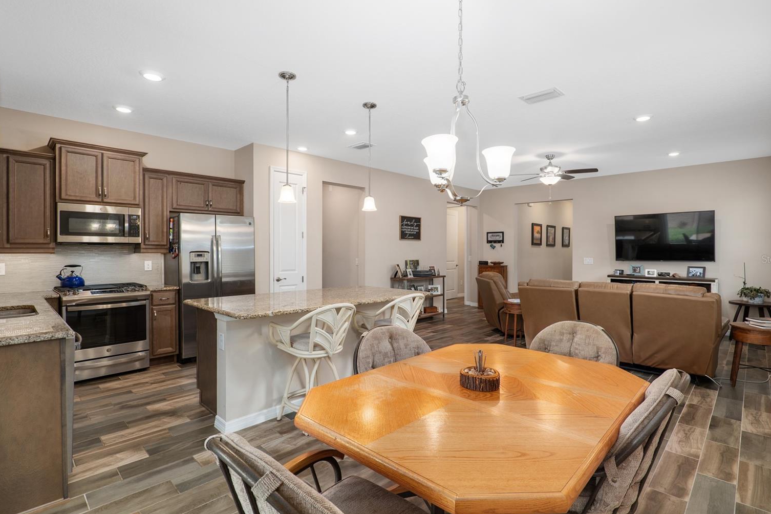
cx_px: 398
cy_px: 259
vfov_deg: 70.4
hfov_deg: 93.2
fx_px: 364
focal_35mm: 17
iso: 320
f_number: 7.1
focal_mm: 16
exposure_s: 1/6
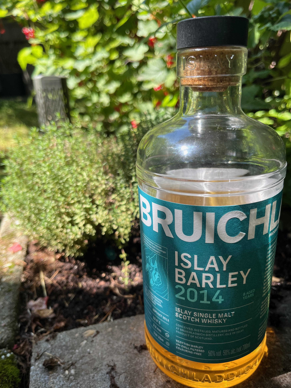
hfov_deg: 51.4
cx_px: 146
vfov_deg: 65.3
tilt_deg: -22.6
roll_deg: +2.3
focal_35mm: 27
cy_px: 198
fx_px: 303
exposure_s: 1/555
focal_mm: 5.1
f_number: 1.6
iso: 50
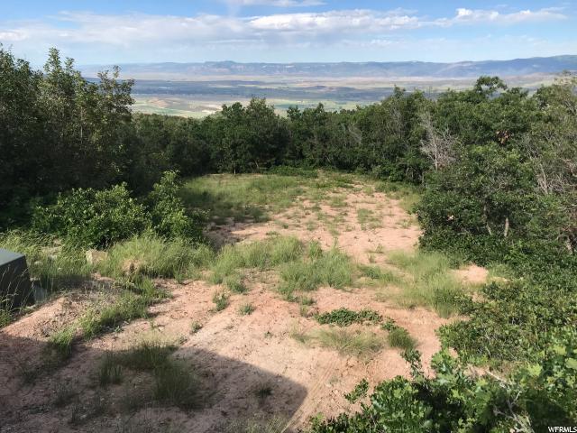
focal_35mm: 28
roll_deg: -1.4
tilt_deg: -18.0
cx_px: 288
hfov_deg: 63.4
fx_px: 467
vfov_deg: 49.7
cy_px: 216
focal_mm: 3.99
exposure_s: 1/2083
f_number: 1.8
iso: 20
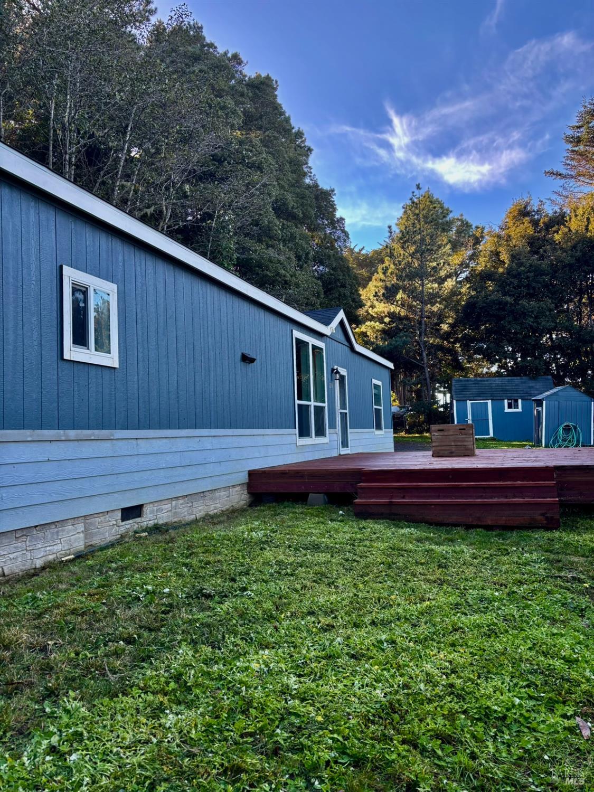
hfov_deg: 53.1
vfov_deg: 67.3
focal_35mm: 26
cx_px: 297
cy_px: 396
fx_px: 595
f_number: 1.6
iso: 40
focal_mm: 5.96
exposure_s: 1/175
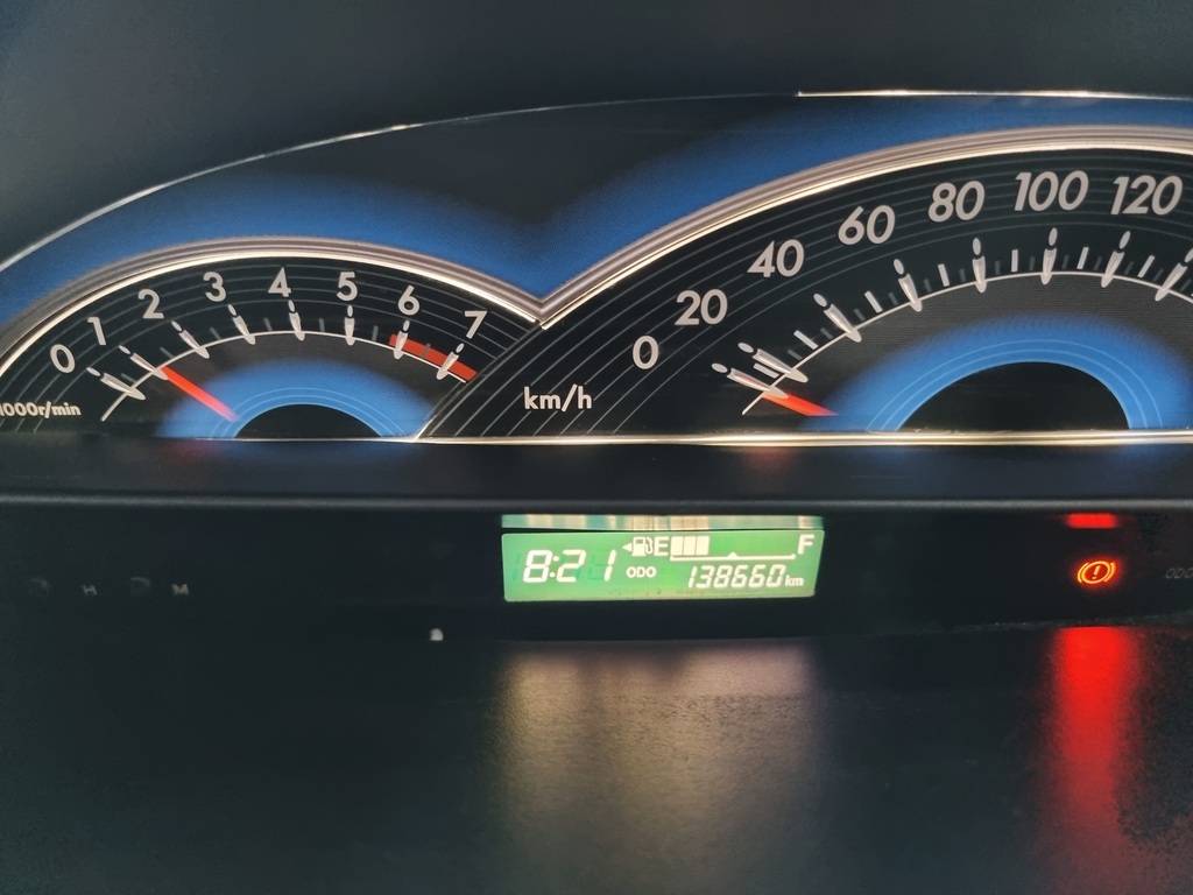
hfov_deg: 67.3
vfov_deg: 53.1
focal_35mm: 26
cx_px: 596
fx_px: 896
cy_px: 448
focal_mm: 5.4
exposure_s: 1/25
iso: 500
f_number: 1.8
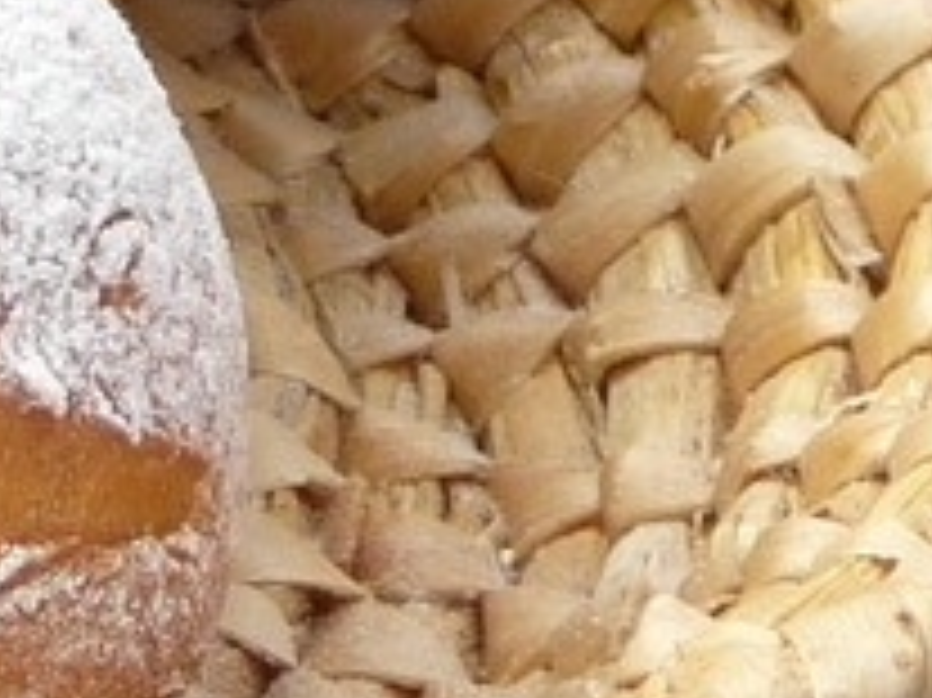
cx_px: -842
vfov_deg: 6.2
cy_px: -360
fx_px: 6350
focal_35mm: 236
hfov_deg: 8.1
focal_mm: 7.6
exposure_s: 1/125
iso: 100
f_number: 4.1
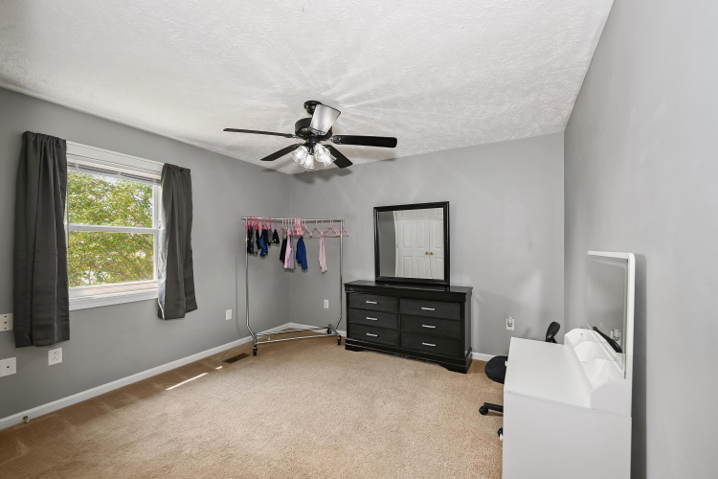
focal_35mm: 14
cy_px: 240
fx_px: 279
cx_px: 359
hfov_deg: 104.3
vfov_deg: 81.2
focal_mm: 14
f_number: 4
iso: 400
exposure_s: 1/60
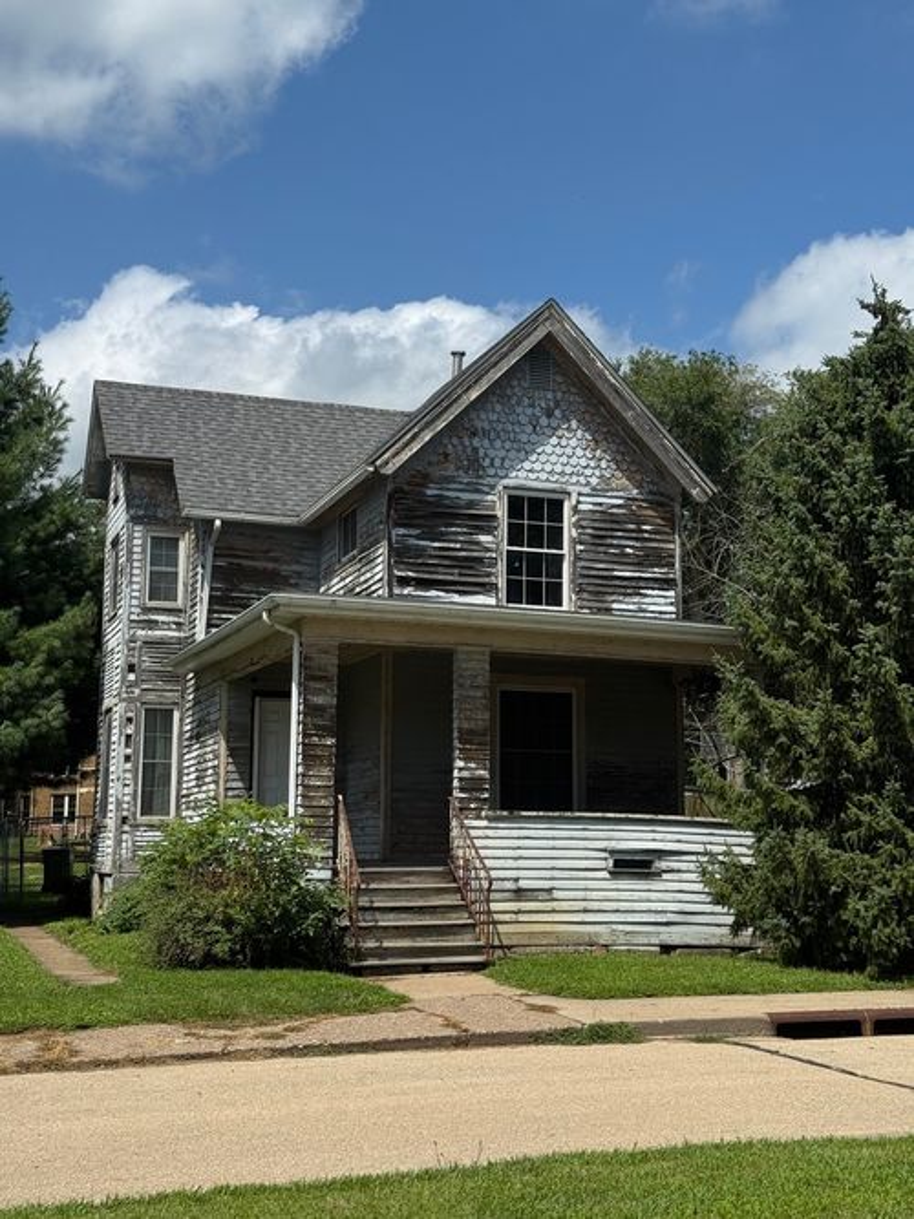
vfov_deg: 39.7
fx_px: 1690
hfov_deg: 30.3
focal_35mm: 48
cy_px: 610
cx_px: 457
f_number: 1.78
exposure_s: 1/6410
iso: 64
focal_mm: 6.76
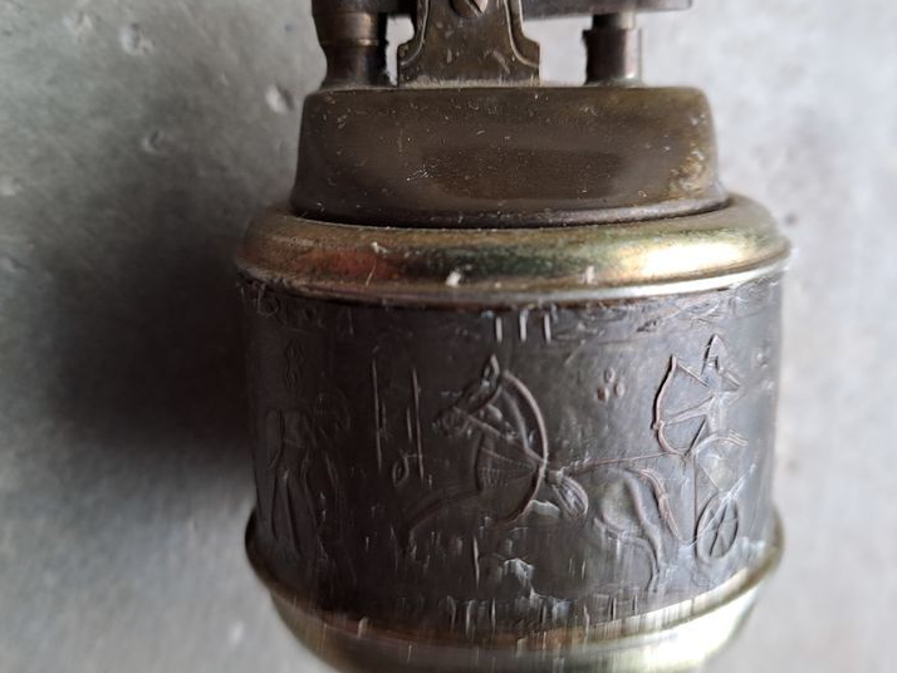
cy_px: 326
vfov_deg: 40.7
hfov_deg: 52.6
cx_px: 482
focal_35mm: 35
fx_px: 907
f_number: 1.8
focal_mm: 4.65
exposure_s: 1/50
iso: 64
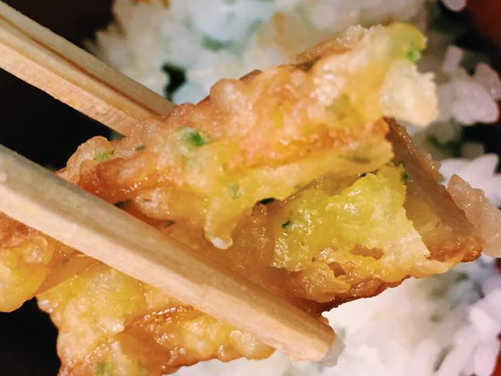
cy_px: 205
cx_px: 183
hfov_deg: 31.5
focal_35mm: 61
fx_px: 883
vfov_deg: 24.0
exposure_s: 1/20
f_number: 2.4
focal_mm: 4.3
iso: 64
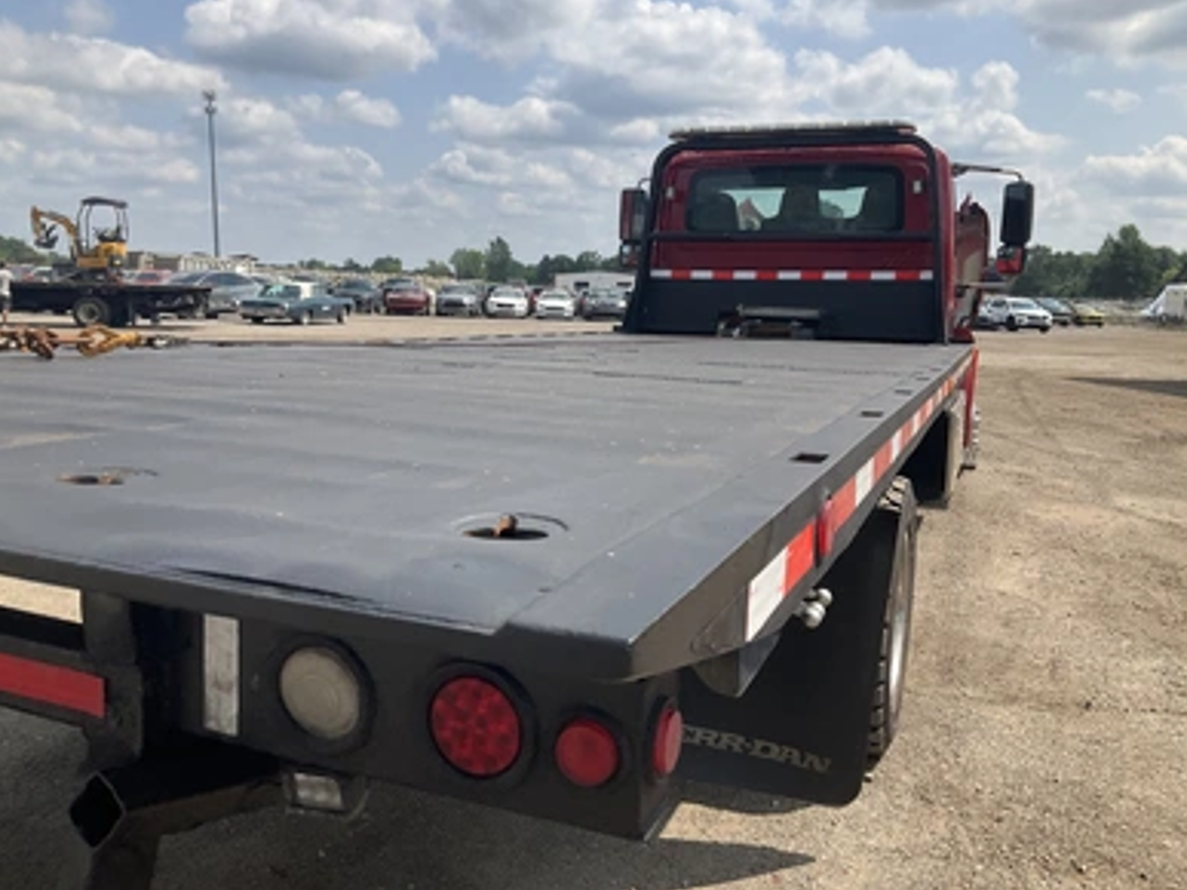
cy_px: 433
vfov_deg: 46.8
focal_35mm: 30
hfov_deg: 60.0
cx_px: 586
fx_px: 1028
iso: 25
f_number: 1.8
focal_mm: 3
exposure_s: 1/1848
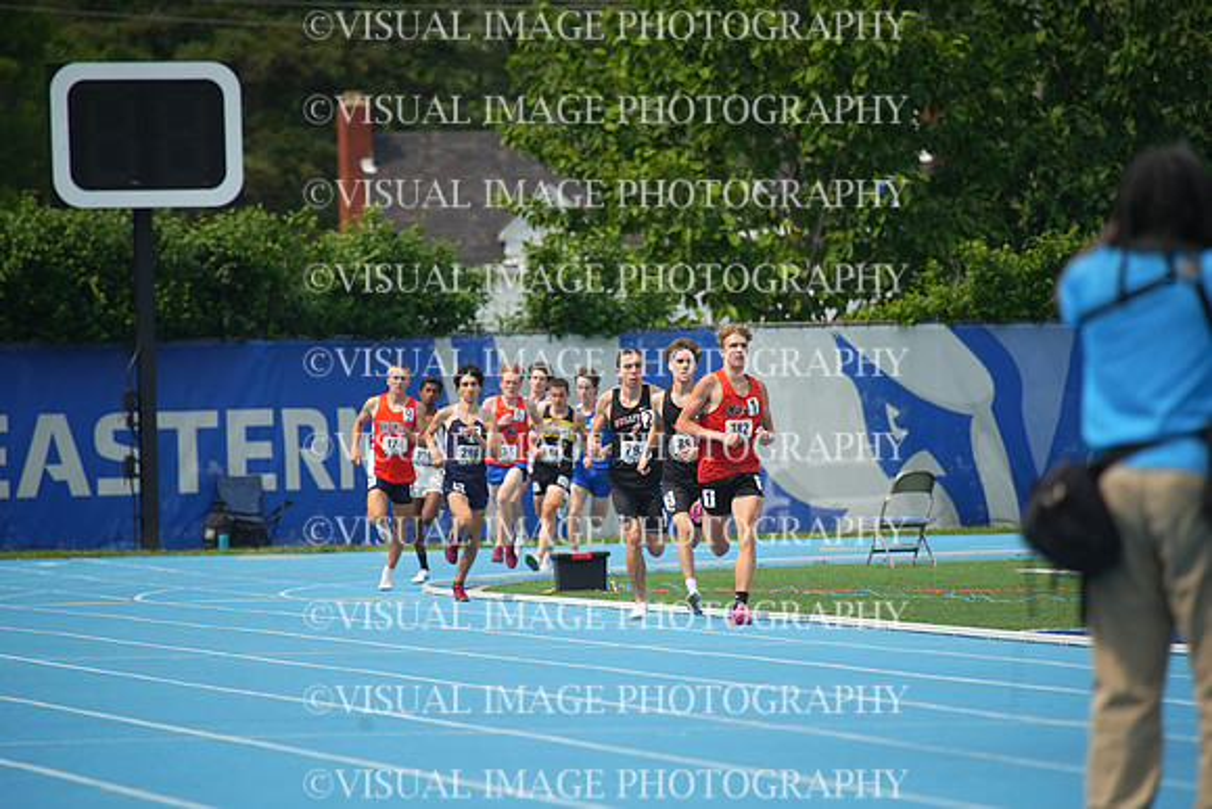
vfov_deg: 3.4
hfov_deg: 5.2
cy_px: 404
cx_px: 606
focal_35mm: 400
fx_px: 13469
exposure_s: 1/1600
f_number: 5.6
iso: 400
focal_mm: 400
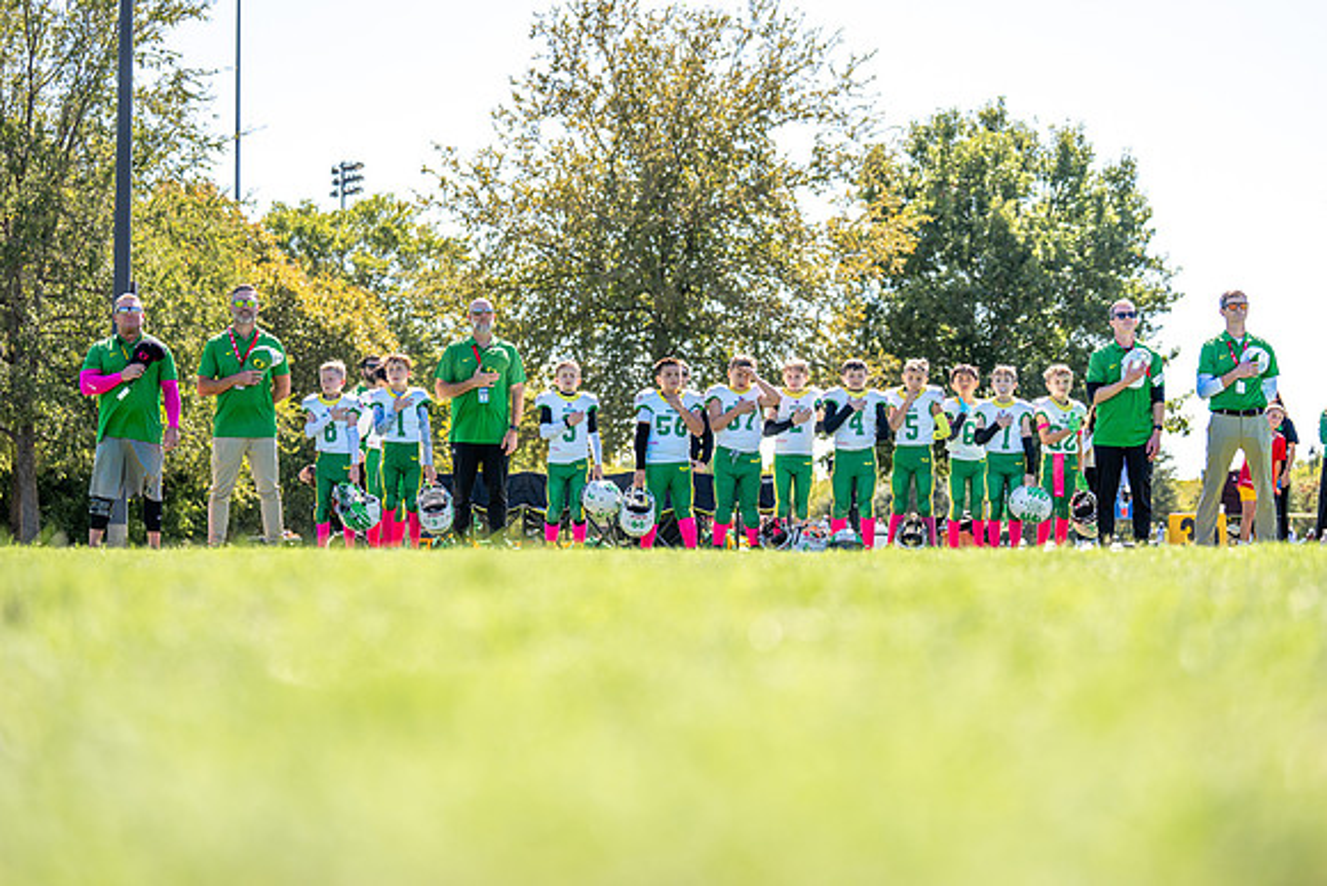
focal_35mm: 72
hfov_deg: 28.0
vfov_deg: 18.9
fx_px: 2662
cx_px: 664
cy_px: 443
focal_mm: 70
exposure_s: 1/1250
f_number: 2.8
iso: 160
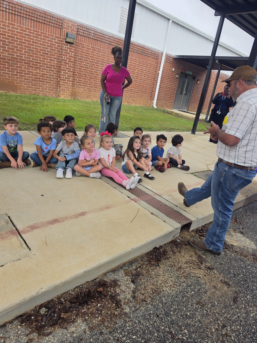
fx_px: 228
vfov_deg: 73.9
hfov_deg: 58.9
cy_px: 172
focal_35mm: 23
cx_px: 128
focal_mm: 6.5
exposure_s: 1/180
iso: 25
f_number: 1.4
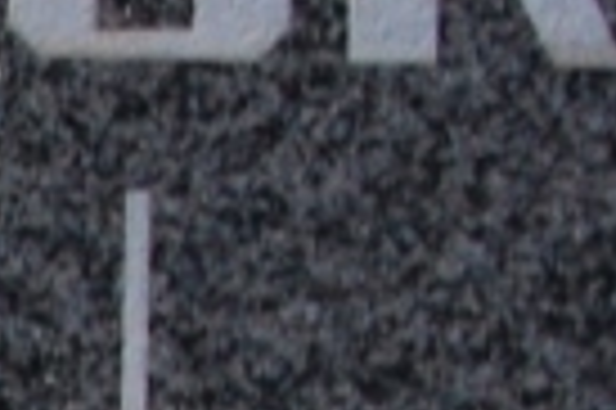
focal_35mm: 427
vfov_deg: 3.2
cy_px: 710
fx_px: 7298
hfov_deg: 4.6
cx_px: -1290
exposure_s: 1/30
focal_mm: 38
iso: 900
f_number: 18
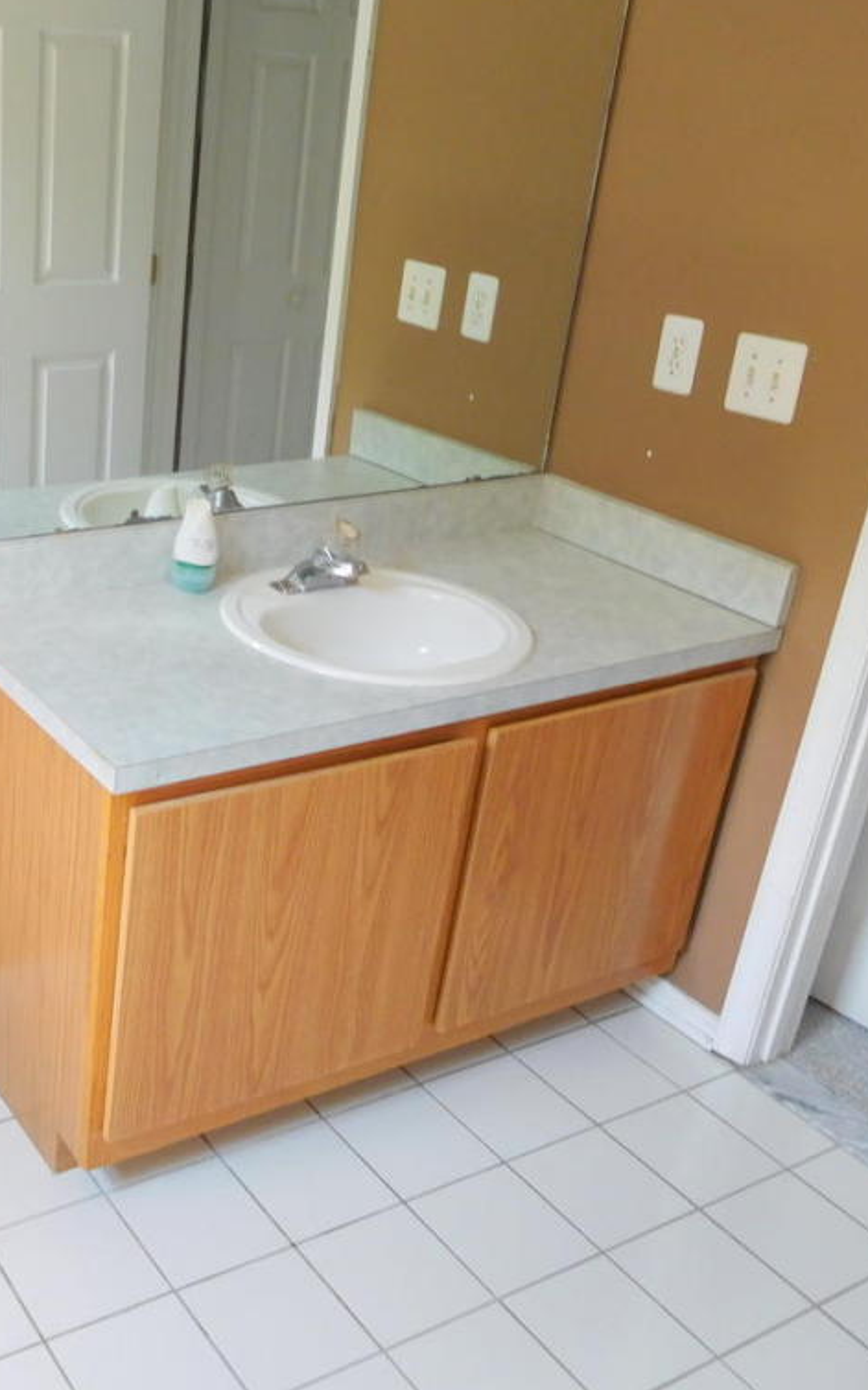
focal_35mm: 36
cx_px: 39
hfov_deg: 32.9
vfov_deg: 54.0
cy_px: 684
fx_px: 1363
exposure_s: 1/30
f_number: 3.4
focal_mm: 4.5
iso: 160
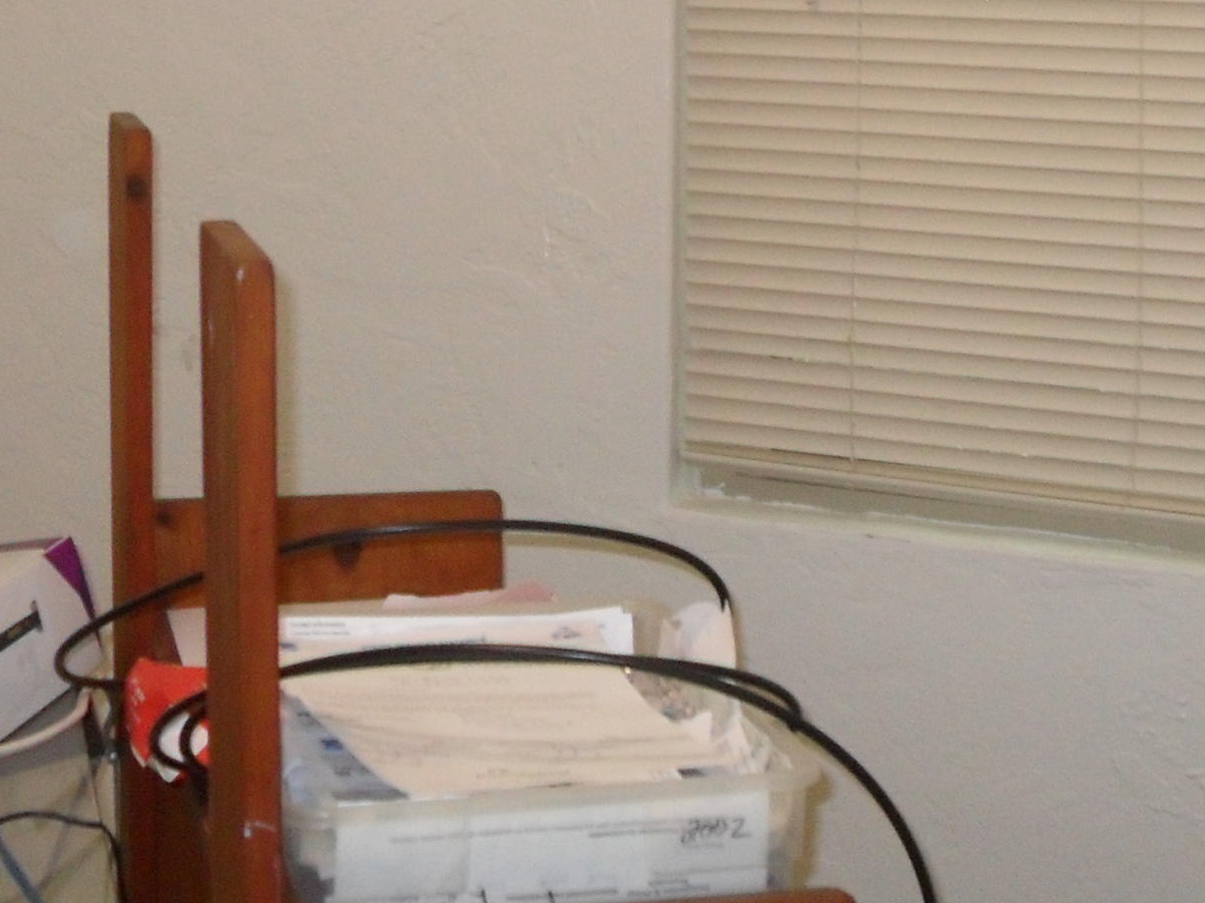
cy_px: -114
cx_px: 735
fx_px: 3028
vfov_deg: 16.4
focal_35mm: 87
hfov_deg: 22.5
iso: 200
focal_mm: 6.2
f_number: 2.8
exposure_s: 1/45
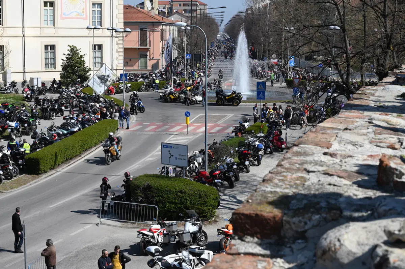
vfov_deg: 19.4
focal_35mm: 70
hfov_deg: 28.9
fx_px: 787
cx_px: 202
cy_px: 134
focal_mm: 70
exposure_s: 1/125
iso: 125
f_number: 14
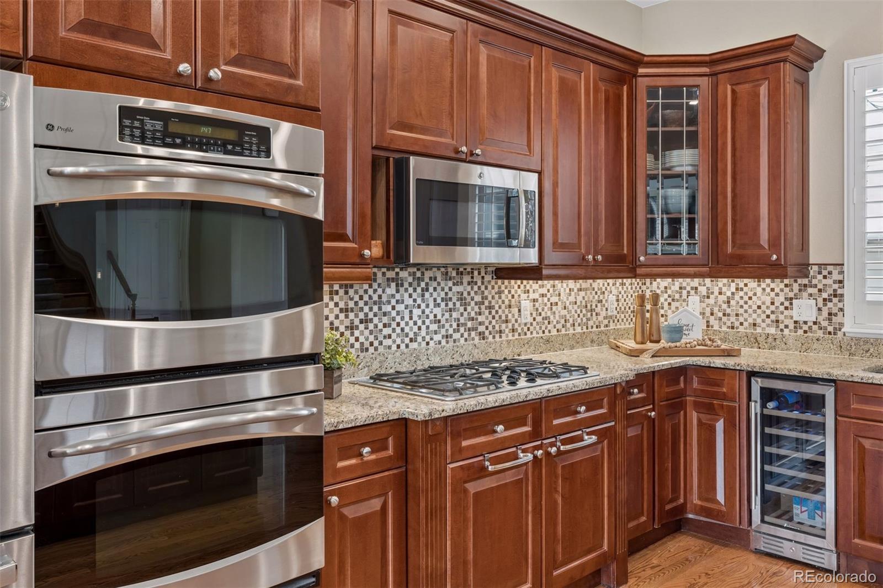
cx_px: 442
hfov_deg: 63.7
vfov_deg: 44.9
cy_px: 294
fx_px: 711
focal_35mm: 29
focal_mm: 29
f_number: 9
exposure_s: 1/8
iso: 400
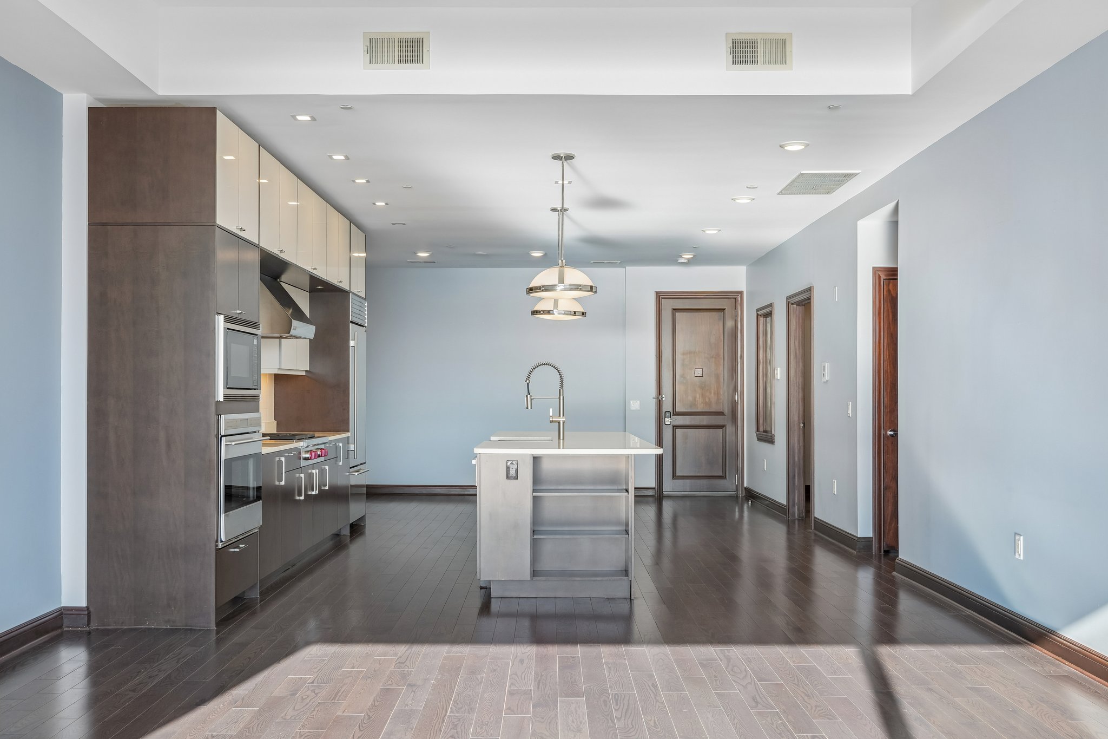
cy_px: 370
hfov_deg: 54.4
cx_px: 554
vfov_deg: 37.8
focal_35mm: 35
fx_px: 1077
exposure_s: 1/40
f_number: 8
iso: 160
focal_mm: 35
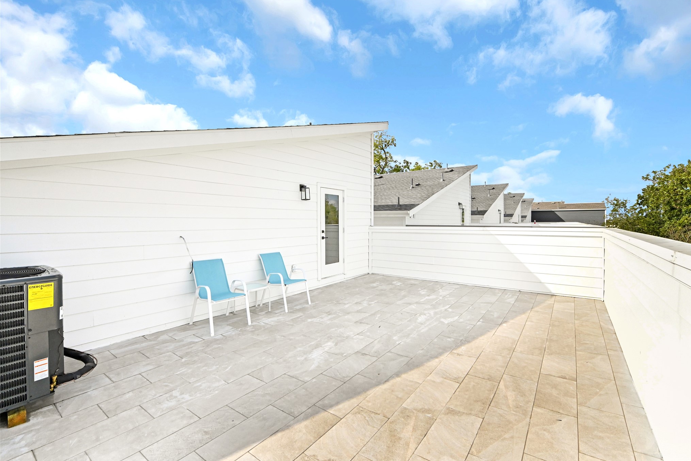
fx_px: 288
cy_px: 220
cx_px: 370
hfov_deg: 100.2
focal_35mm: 15
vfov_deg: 77.3
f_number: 8
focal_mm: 14
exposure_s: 1/8000
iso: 2000
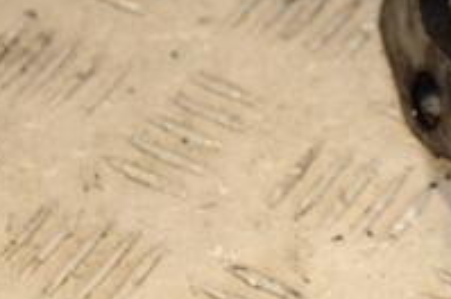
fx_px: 3740
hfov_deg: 6.9
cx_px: 521
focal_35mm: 299
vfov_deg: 4.6
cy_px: -113
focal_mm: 66
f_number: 5.6
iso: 800
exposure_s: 1/200
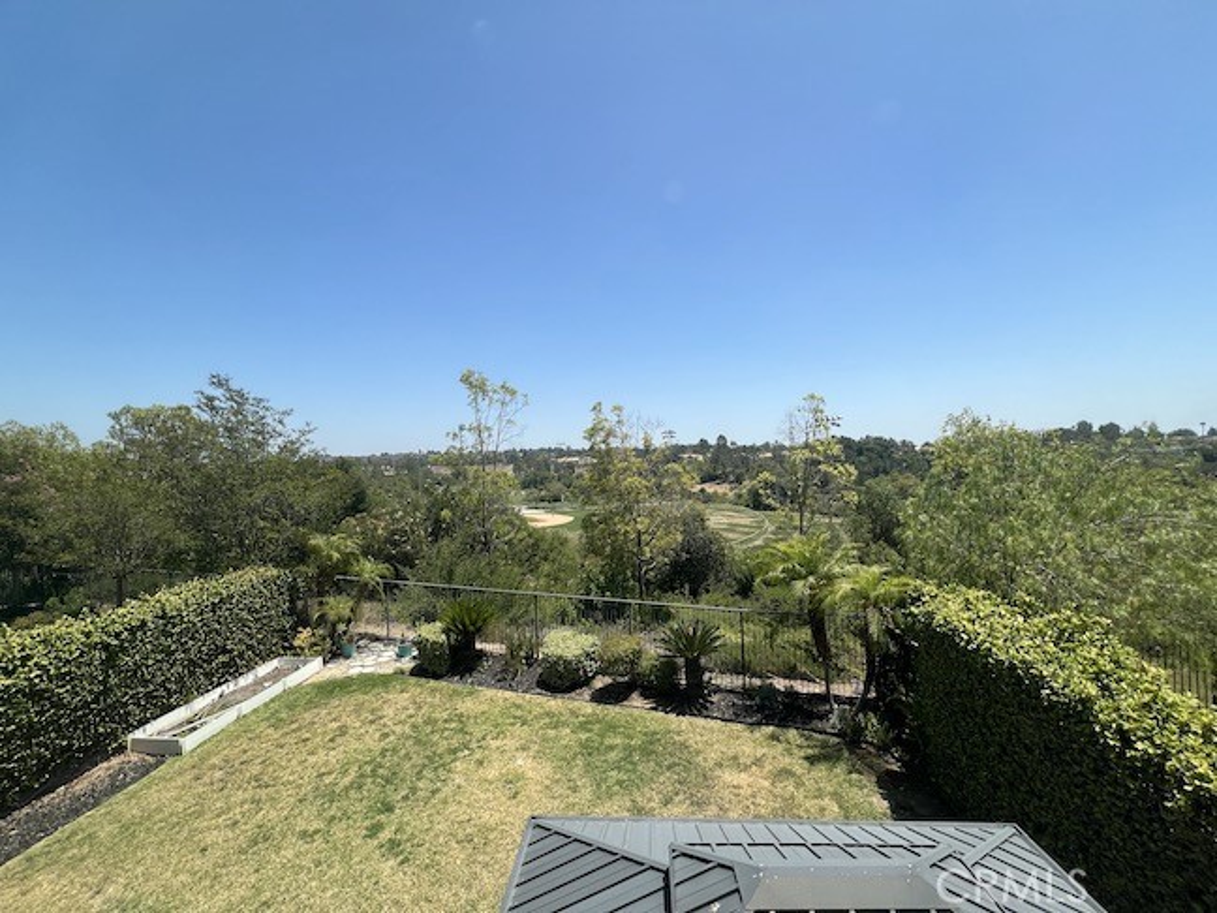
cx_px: 608
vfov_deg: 89.9
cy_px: 456
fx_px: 457
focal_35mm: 13
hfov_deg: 106.2
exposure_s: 1/1167
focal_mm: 1.57
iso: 32
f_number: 1.8
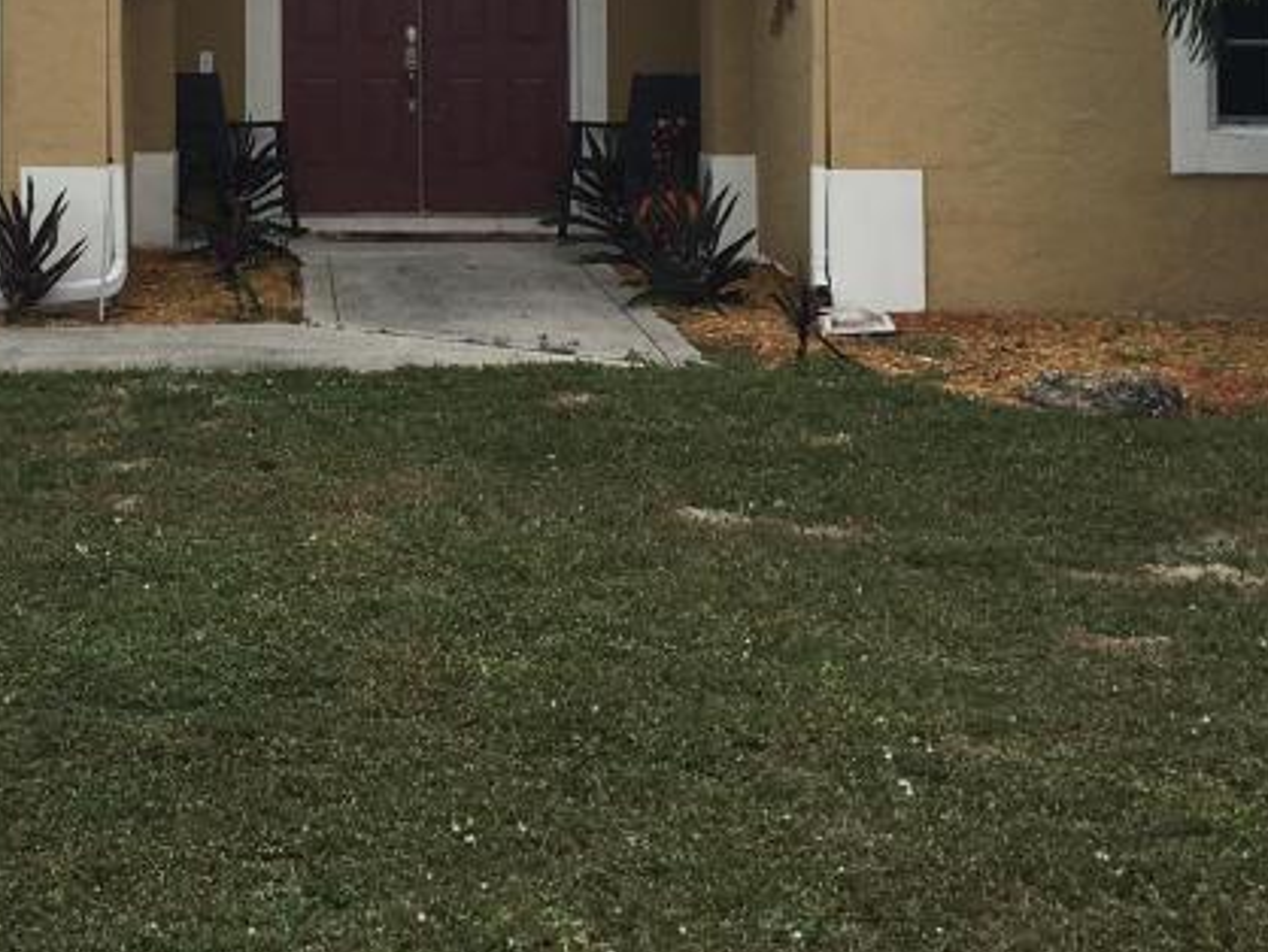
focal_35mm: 71
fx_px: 2602
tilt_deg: +2.5
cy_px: -18
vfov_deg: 20.1
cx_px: 167
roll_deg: -0.3
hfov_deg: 26.6
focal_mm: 4.15
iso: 25
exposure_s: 1/836
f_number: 2.2
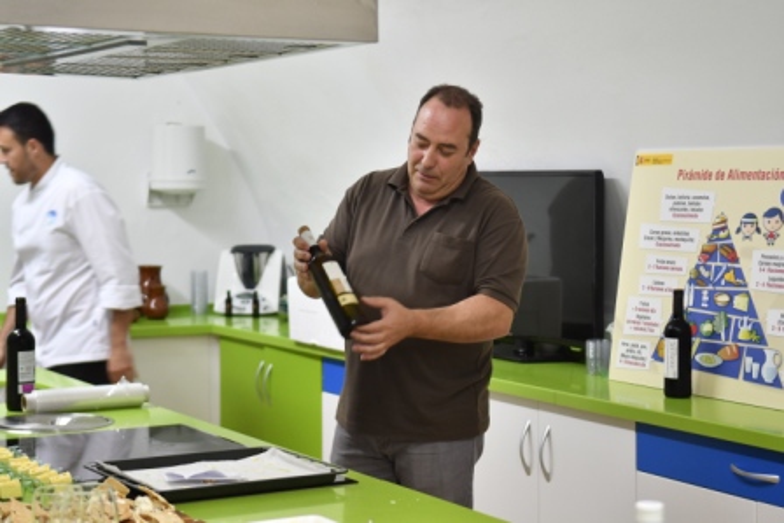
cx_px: 392
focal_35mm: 72
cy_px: 262
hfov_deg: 28.1
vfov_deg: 18.9
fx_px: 1568
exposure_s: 1/60
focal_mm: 48
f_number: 2.8
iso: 640
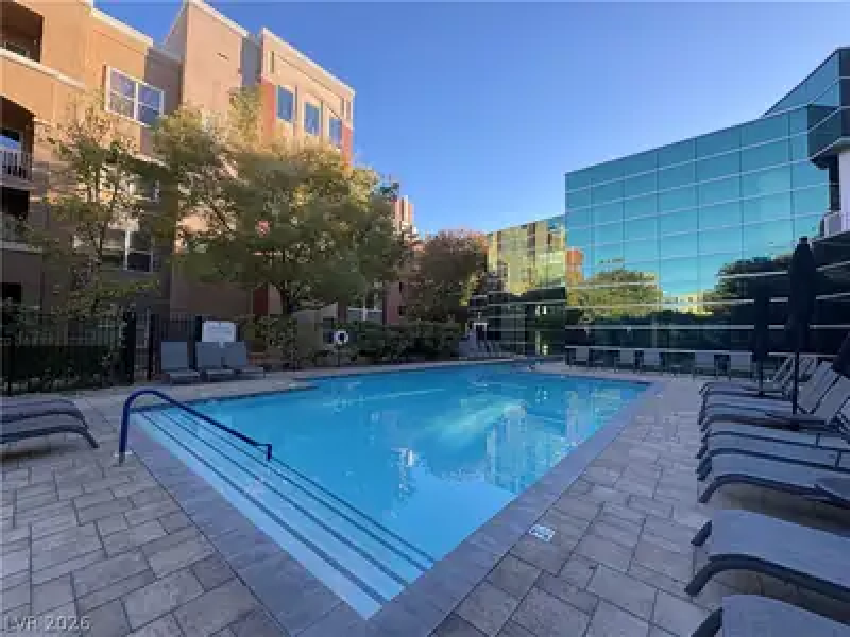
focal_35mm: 14
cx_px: 425
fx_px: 344
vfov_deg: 85.7
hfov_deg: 102.1
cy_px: 318
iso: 64
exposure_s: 1/233
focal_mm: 2.22
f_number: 2.2
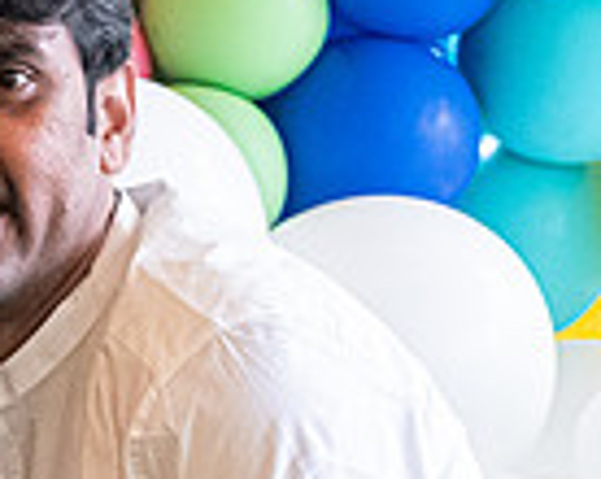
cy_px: 468
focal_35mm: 296
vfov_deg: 5.2
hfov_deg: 6.4
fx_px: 5258
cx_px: -540
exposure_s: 1/125
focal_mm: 50
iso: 3200
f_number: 2.8
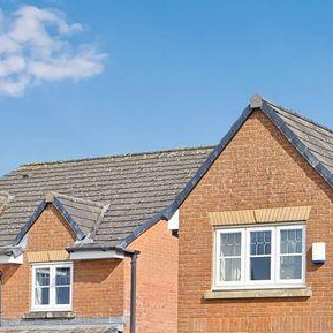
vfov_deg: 23.0
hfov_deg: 21.1
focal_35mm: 72
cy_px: 335
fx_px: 784
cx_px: 467
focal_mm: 8.72
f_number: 2
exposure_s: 1/1226
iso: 50
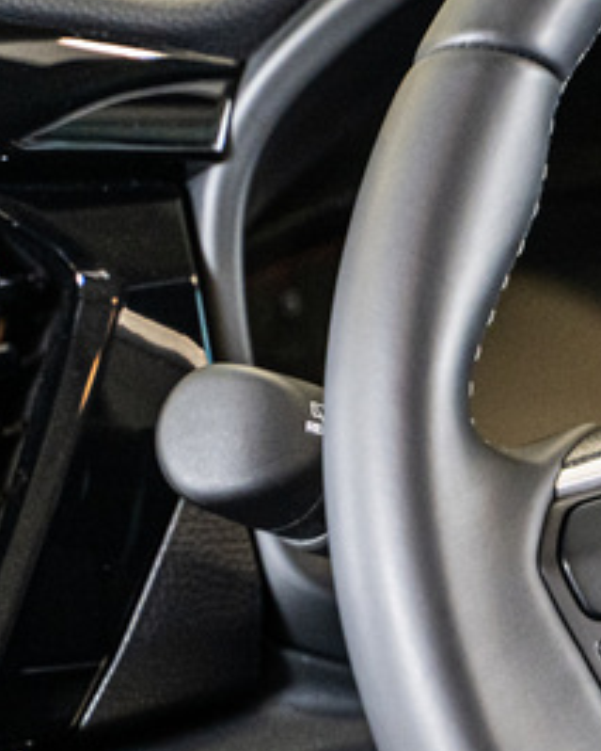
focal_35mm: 253
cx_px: 1249
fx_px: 5622
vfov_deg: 7.6
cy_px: 446
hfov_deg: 6.0
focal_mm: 70
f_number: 2.8
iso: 1600
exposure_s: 1/125
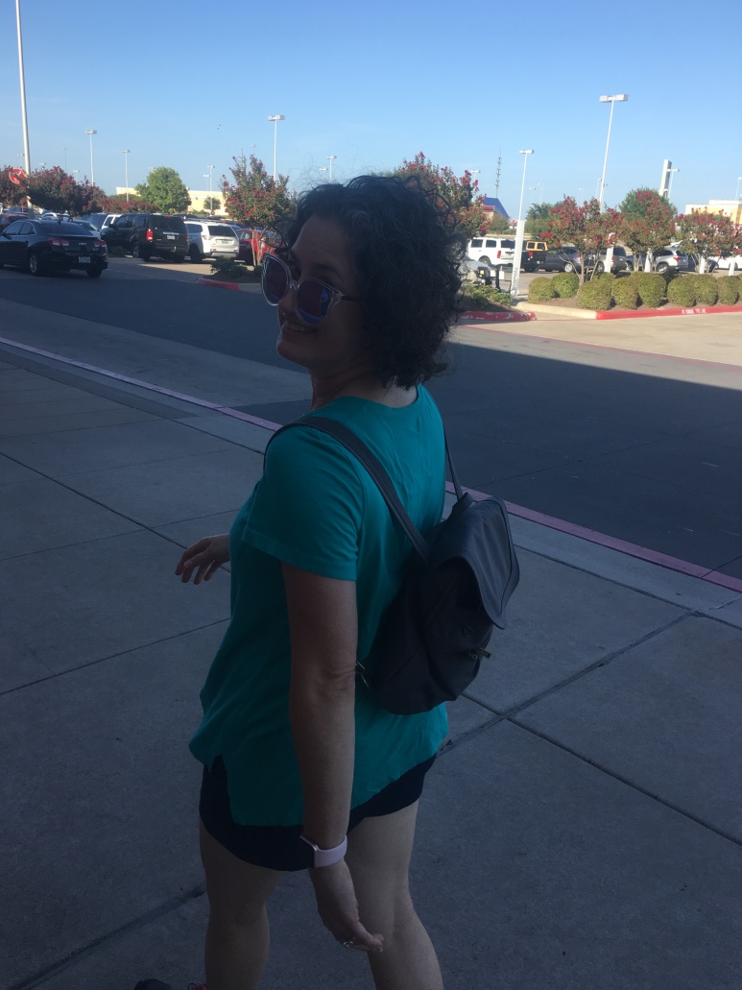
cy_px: 488
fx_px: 858
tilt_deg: -15.3
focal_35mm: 30
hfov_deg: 46.8
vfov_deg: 60.0
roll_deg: -0.1
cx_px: 362
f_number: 2.2
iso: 25
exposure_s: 1/699
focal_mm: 4.15
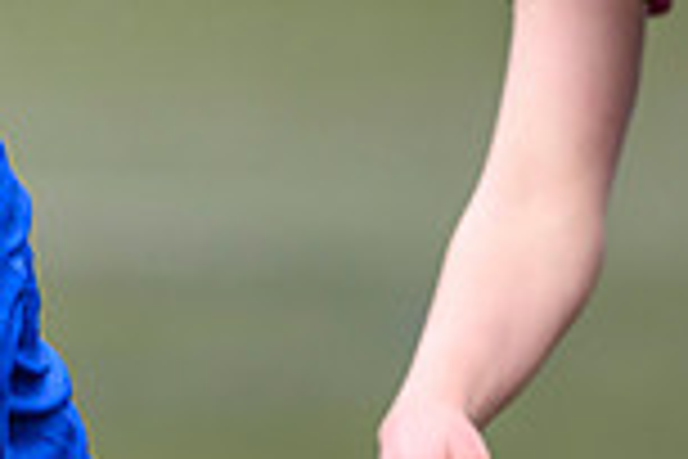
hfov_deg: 1.4
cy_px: 259
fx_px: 28894
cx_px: -571
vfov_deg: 0.9
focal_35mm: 1512
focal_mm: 400
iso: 1000
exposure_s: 1/2000
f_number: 4
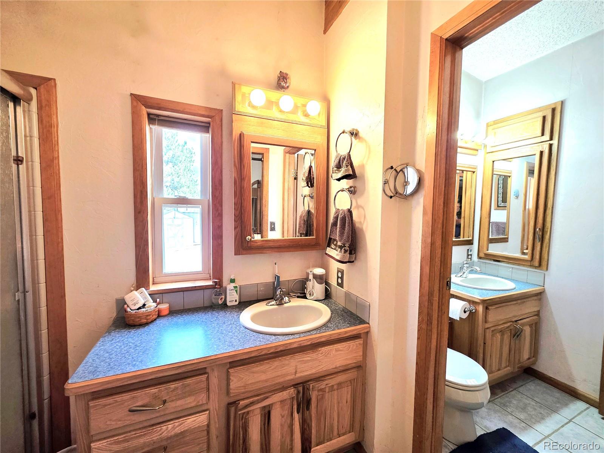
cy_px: 226
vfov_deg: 89.9
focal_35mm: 13
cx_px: 302
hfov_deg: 106.2
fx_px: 227
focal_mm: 2.2
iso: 125
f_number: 1.9
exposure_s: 1/120
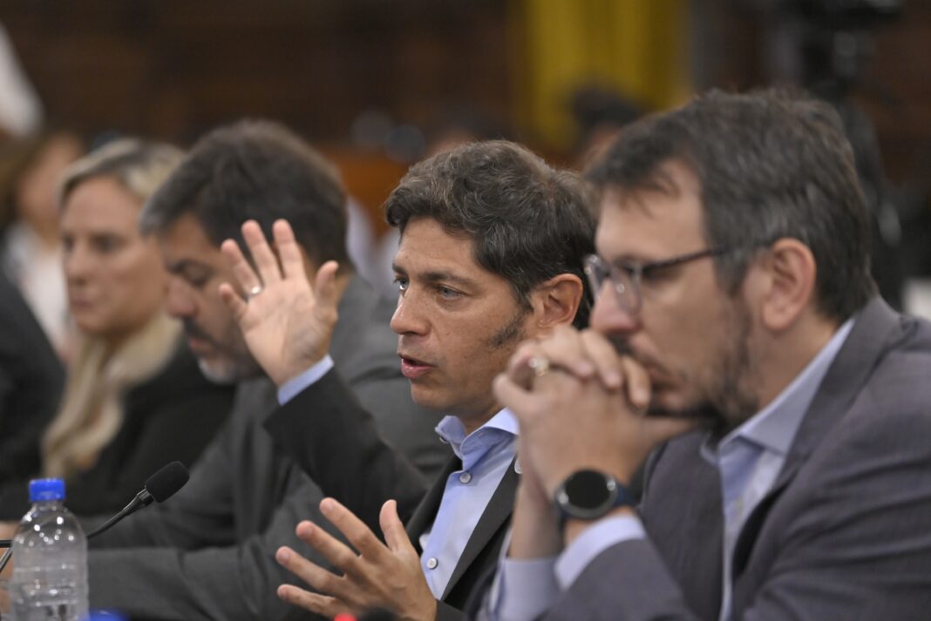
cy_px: 310
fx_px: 5174
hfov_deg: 10.3
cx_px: 466
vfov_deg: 6.9
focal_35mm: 200
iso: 4000
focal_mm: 200
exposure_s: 1/400
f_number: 3.2
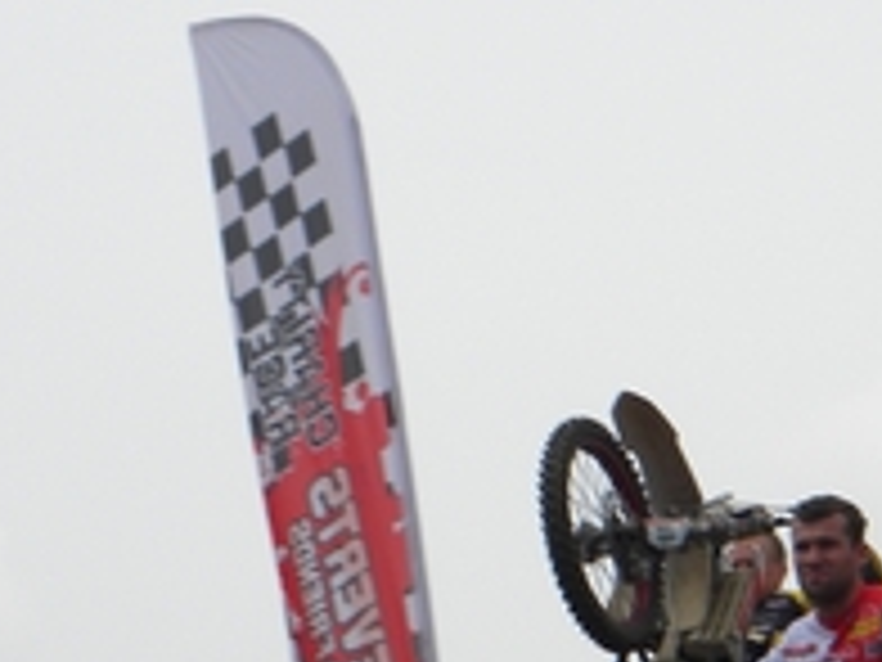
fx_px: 6472
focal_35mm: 254
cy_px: 657
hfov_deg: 7.8
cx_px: 909
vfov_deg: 5.8
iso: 80
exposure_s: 1/188
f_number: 9
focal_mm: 15.1
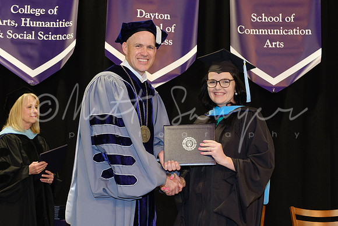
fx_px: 507
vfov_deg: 25.0
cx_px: 186
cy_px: 141
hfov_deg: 36.8
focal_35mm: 54
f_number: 4
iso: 1250
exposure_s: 1/125
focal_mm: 24.9
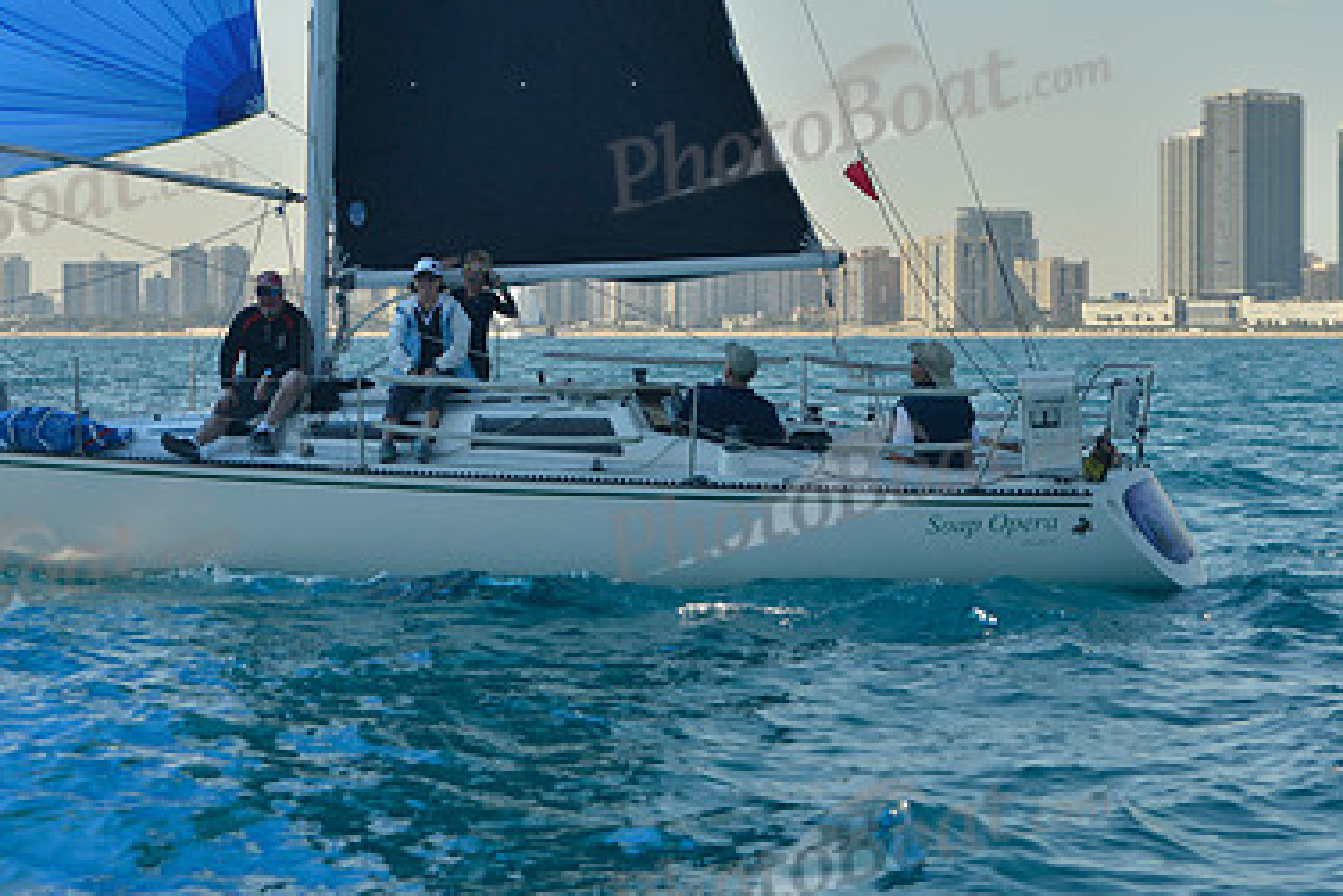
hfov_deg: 18.9
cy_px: 355
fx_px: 4030
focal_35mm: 108
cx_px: 425
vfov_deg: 12.7
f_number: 6.3
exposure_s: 1/640
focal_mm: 70
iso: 200
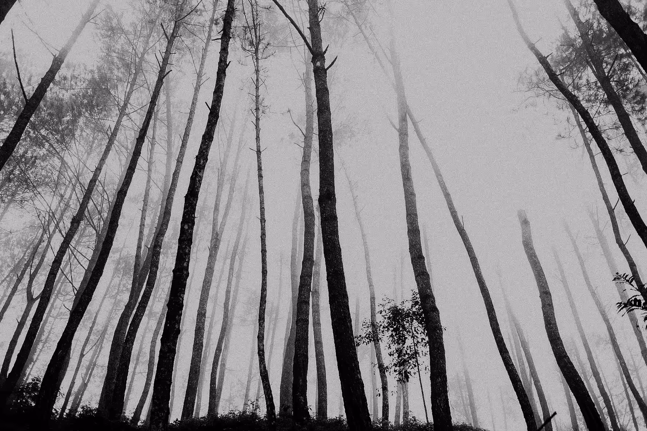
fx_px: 629
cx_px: 324
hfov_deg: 54.4
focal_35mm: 35
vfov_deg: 37.9
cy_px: 216
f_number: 2
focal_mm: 23
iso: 200
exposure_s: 1/160
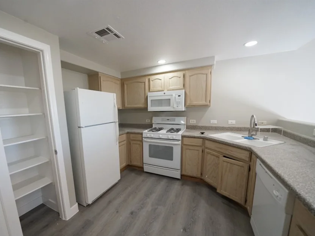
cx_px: 139
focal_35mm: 14
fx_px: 127
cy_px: 127
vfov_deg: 85.5
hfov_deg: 101.6
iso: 2500
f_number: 7.1
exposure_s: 1/125
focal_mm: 12
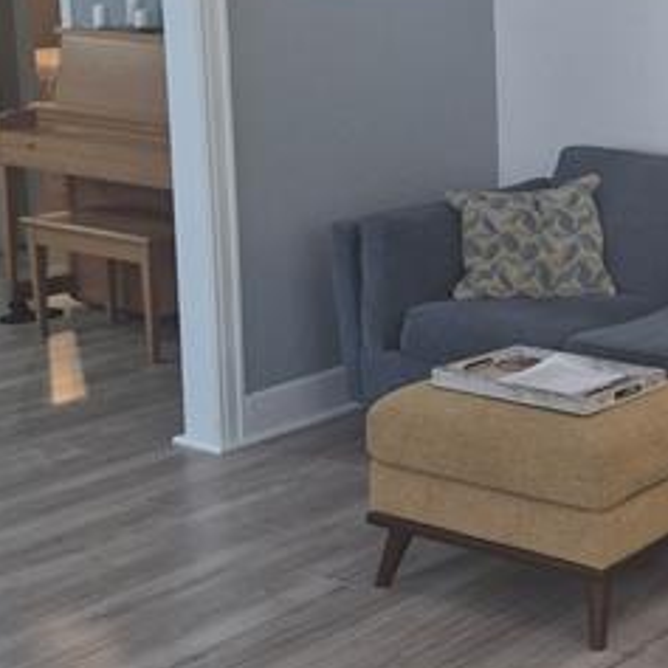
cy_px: 189
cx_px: 806
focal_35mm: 66
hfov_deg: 23.7
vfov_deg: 25.9
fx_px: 1441
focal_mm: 5.4
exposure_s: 1/120
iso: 200
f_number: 1.8
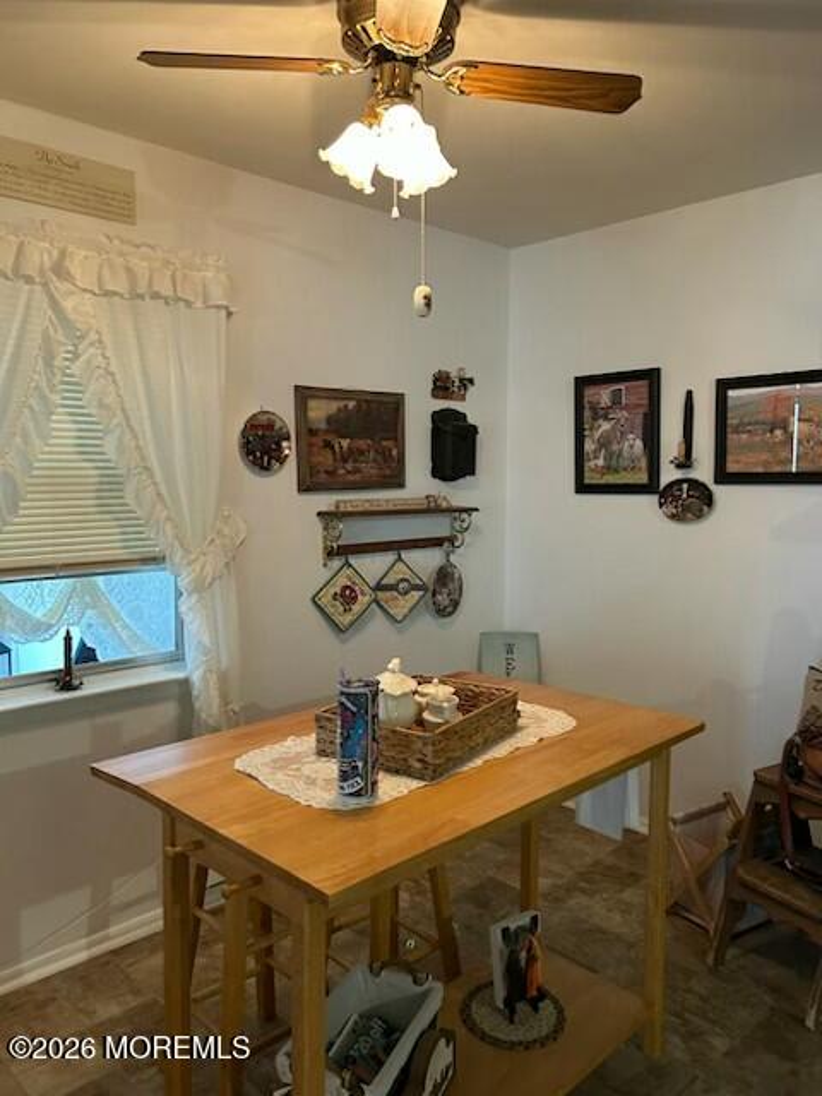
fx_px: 823
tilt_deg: -4.5
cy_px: 548
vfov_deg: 67.3
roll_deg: +0.1
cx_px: 411
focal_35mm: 26
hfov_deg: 53.1
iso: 250
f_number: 1.5
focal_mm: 5.7
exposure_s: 1/60
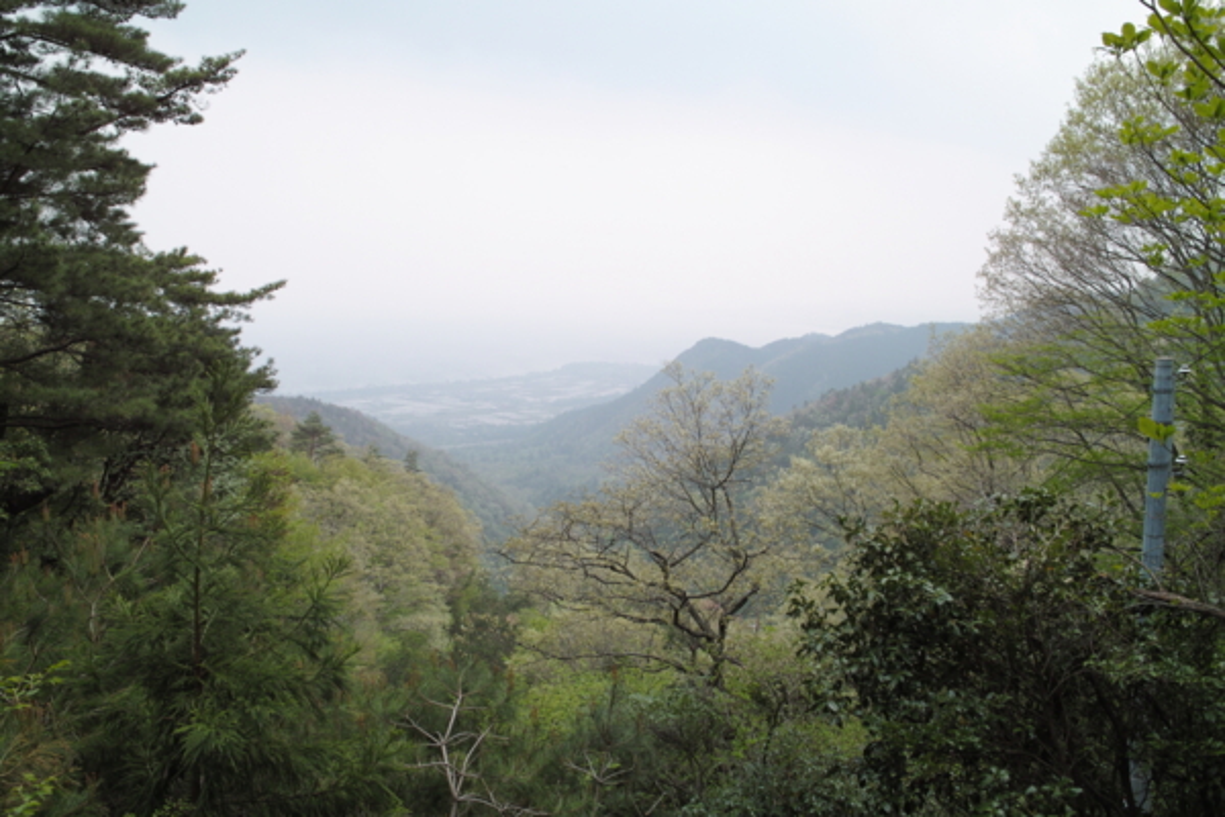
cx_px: 612
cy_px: 408
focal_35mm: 28
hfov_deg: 65.5
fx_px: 953
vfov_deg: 46.4
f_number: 6.3
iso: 100
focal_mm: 16.6
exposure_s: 1/125
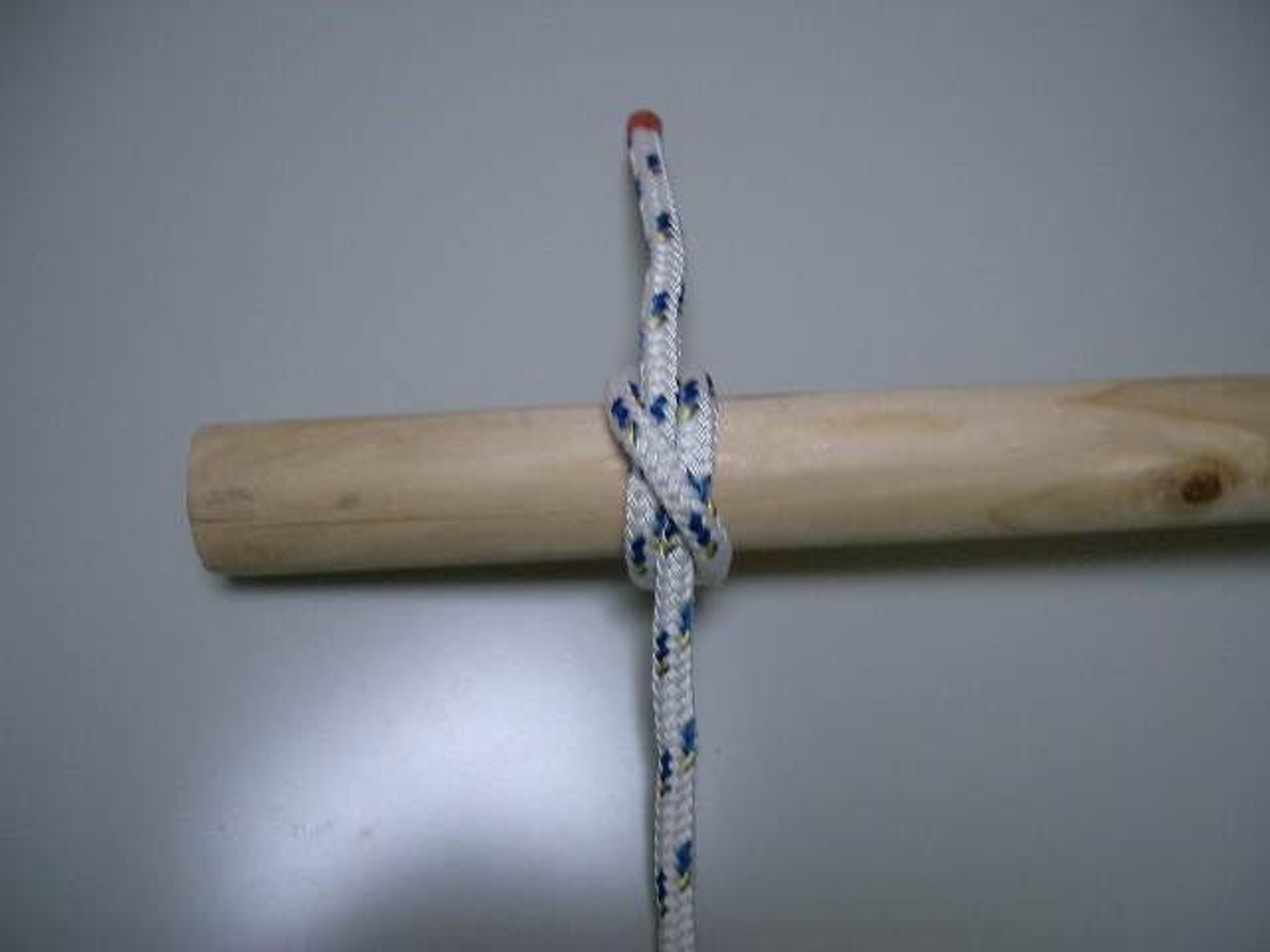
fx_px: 1284
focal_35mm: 35
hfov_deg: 52.6
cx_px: 635
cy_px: 476
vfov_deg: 40.7
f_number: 2.6
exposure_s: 1/40
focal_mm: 5.8
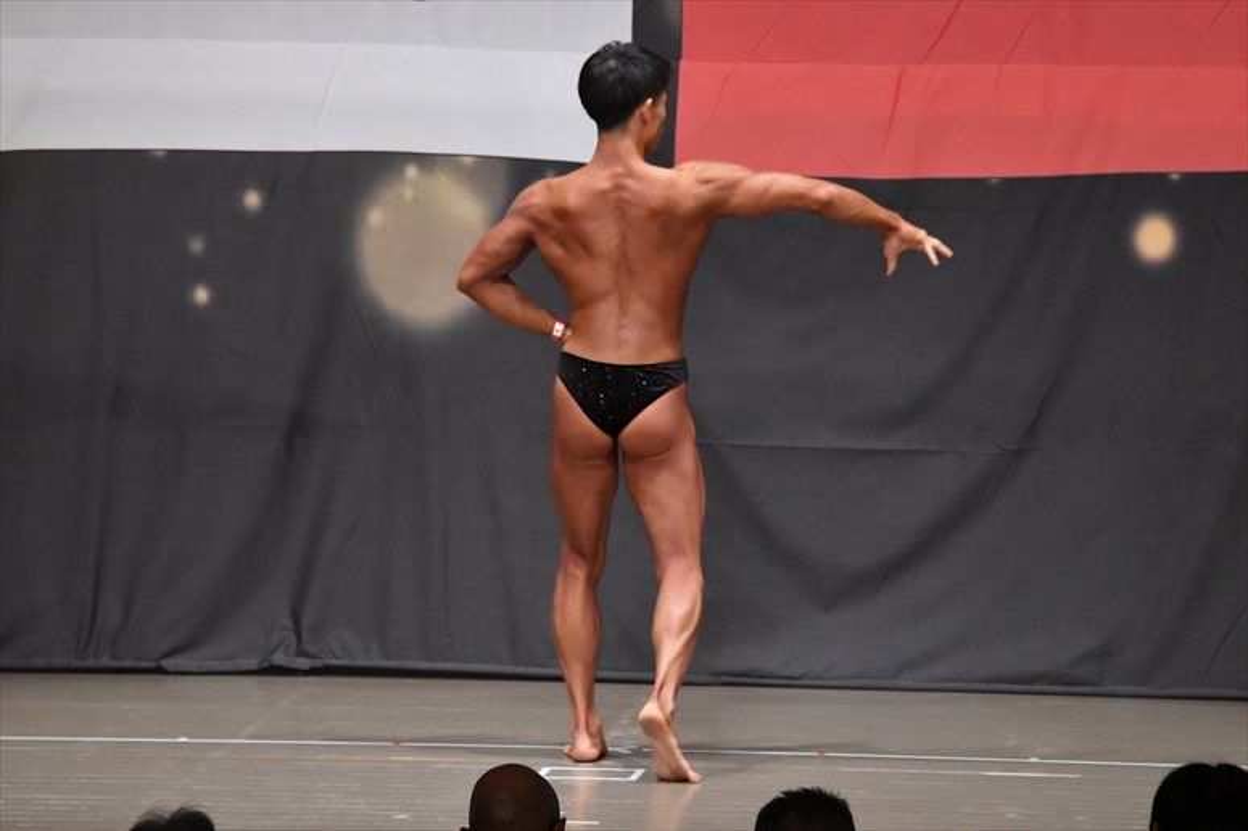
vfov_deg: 6.1
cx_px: 624
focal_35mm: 225
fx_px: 7796
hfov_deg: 9.2
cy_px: 416
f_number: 5.6
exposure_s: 1/400
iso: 6400
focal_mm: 150
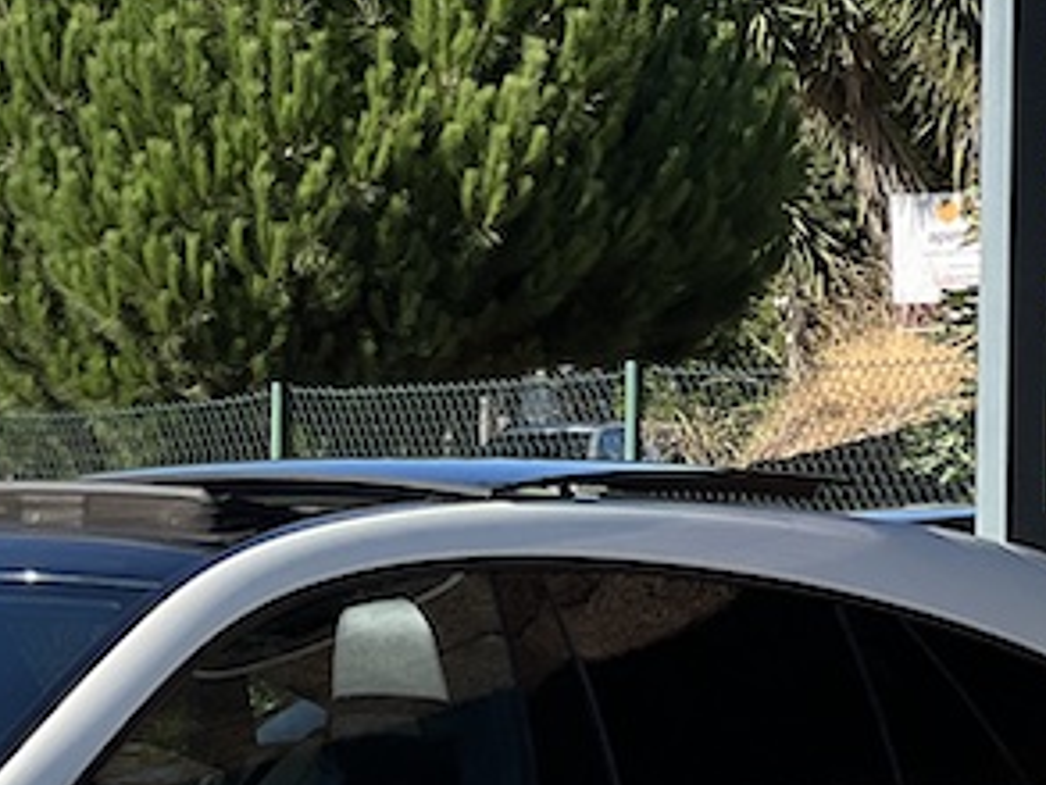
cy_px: 828
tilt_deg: -0.5
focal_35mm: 263
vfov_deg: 5.6
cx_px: -150
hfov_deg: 7.5
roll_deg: -1.4
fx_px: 7950
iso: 32
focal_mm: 9
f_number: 2.8
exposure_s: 1/457
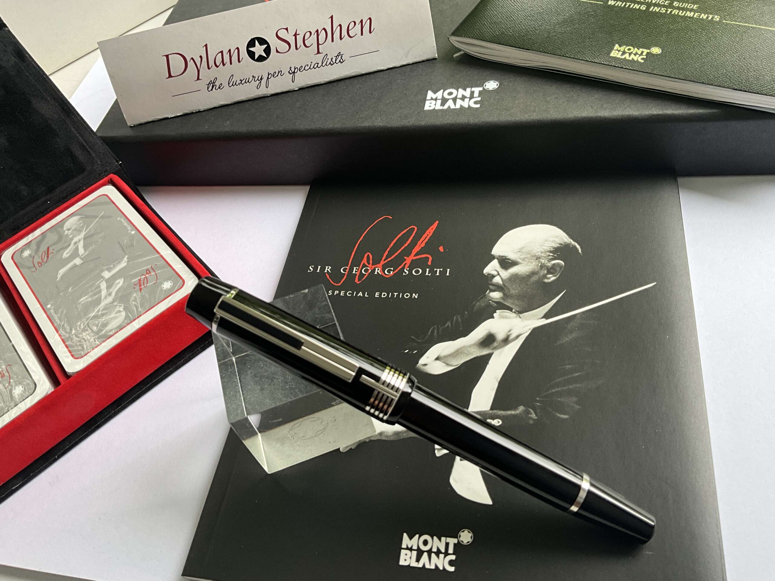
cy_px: 290
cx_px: 388
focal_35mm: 29
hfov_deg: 61.7
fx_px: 649
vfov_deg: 48.2
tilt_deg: -52.1
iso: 50
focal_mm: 3
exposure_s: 1/122
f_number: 1.8
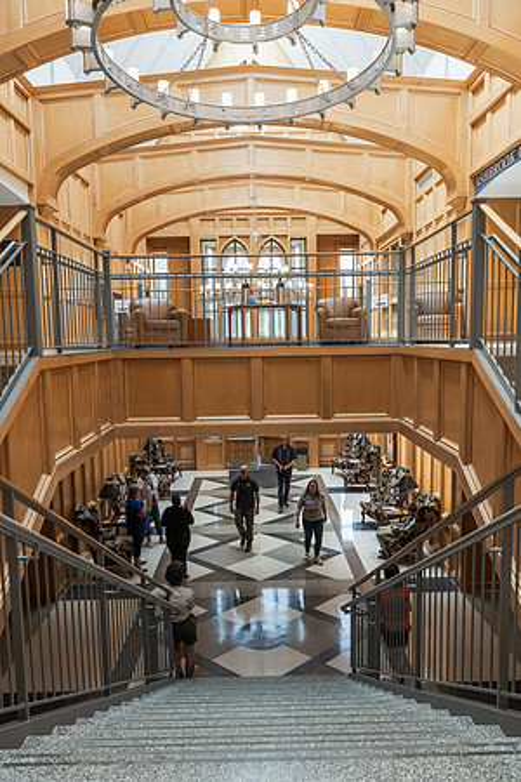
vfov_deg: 73.7
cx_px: 260
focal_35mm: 24
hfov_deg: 53.1
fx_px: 521
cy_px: 391
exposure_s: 1/320
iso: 1600
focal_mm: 24
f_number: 5.6
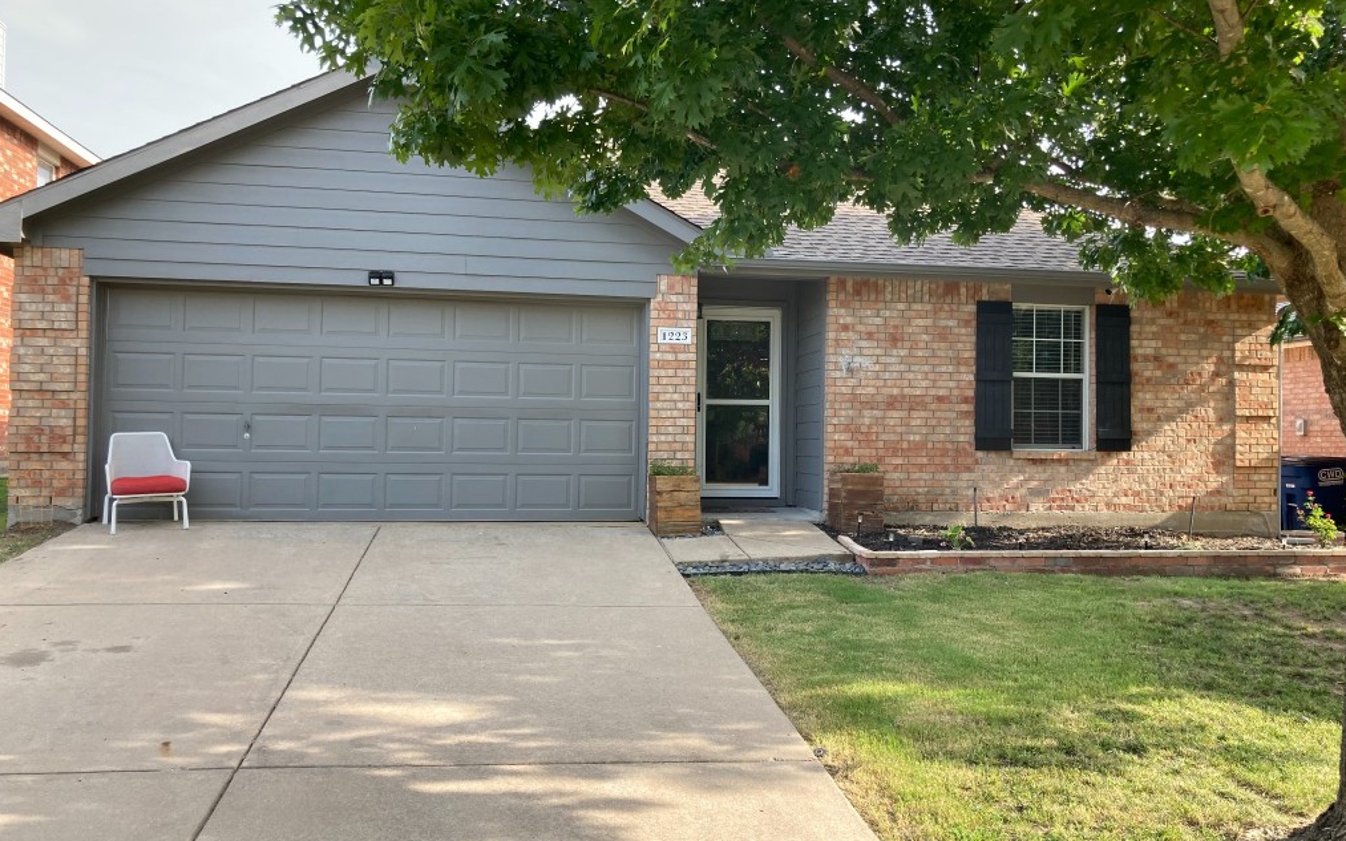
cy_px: 413
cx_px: 678
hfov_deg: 62.9
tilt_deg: +2.0
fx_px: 1100
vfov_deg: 41.8
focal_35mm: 30
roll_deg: -0.5
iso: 20
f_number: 1.8
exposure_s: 1/244
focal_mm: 3.99
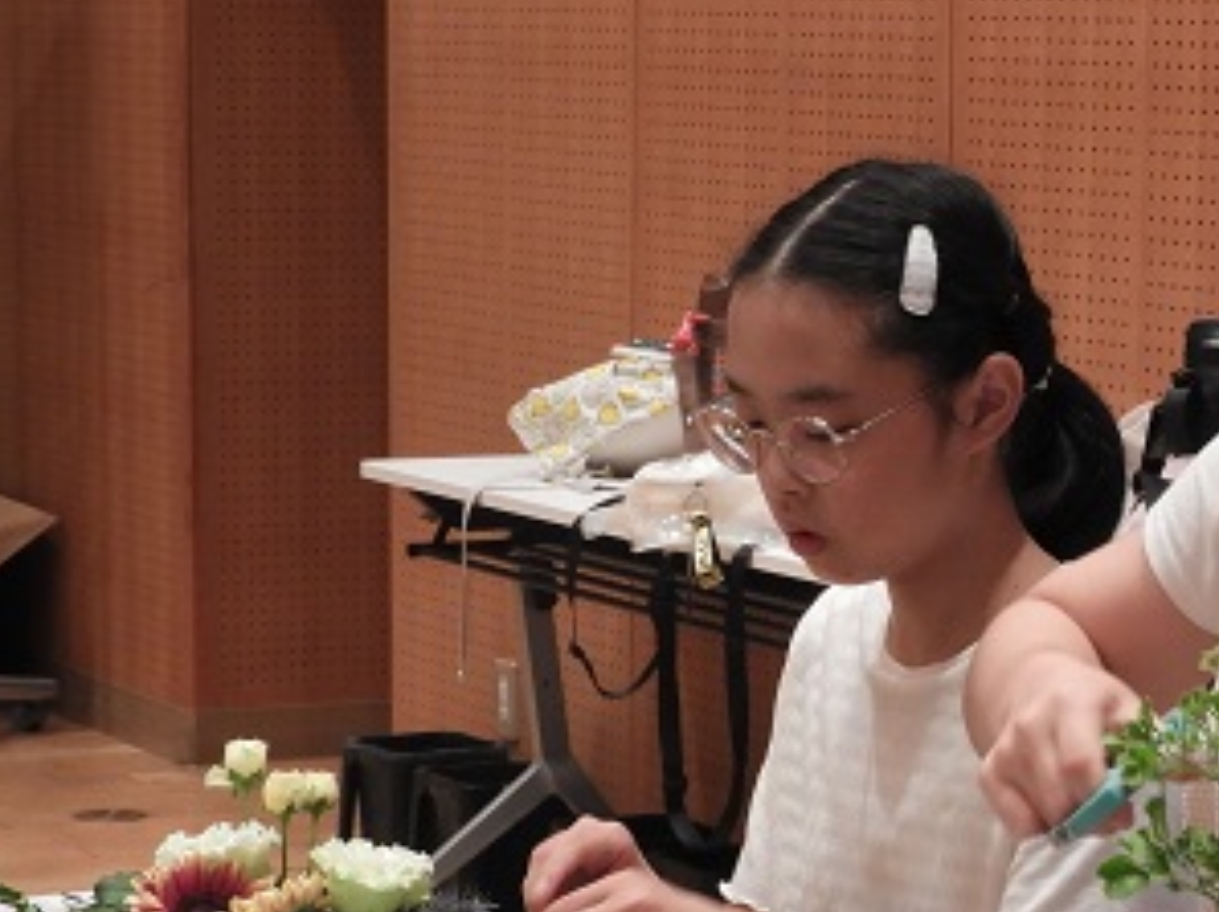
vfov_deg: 11.4
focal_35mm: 129
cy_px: 748
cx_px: 1100
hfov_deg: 15.1
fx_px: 4539
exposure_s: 1/30
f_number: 4.2
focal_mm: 10.7
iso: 400
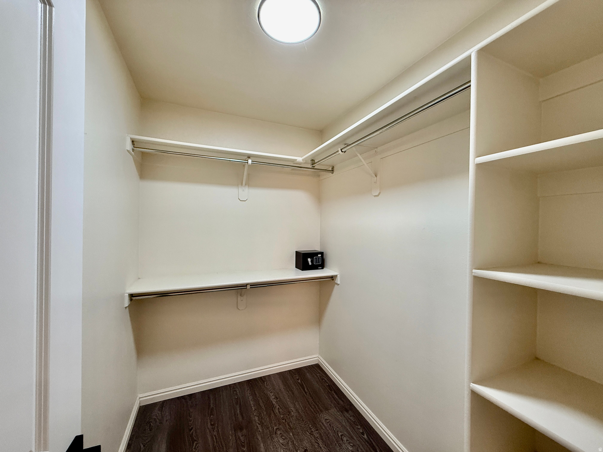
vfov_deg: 85.7
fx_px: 244
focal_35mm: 14
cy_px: 226
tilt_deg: +0.1
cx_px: 302
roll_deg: -1.0
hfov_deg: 102.1
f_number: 2.2
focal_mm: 2.22
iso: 250
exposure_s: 1/120
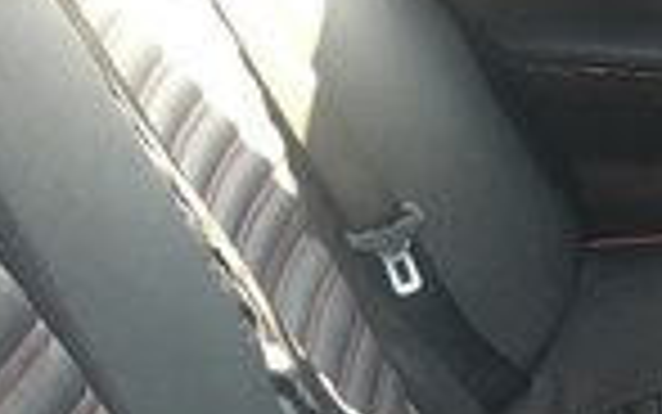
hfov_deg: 18.8
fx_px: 1877
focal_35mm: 104
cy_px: 657
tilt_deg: -35.2
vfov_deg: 11.9
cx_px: 824
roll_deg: -4.7
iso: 40
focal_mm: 4.15
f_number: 2.2
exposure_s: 1/33
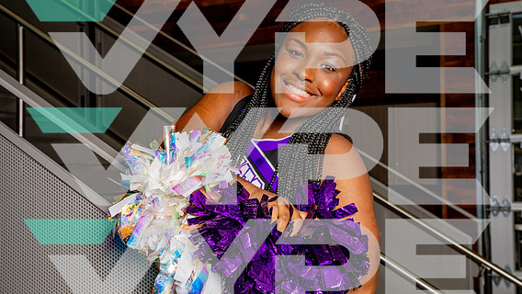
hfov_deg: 44.6
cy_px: 157
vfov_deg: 26.0
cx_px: 260
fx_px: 637
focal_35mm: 46
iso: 250
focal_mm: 43
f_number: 8
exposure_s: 1/125
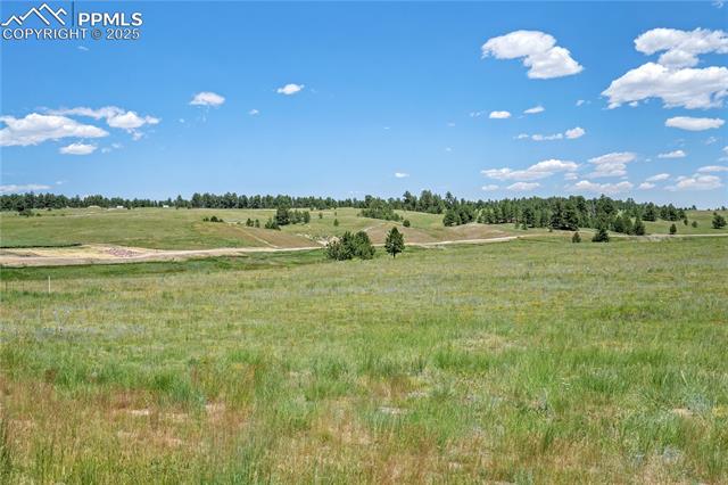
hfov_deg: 54.5
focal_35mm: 35
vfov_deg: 37.8
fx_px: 707
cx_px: 364
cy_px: 242
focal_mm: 35
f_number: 7.1
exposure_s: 1/200
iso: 100
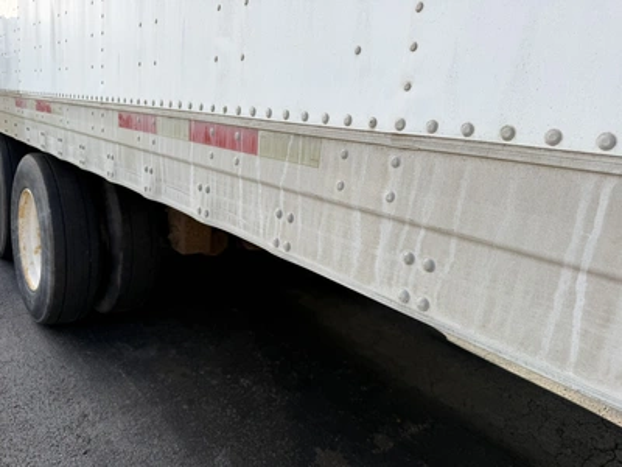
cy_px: 234
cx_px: 311
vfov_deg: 56.8
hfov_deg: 71.6
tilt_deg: -9.4
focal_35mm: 24
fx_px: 431
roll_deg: -4.3
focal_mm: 6.76
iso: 80
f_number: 1.78
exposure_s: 1/1855
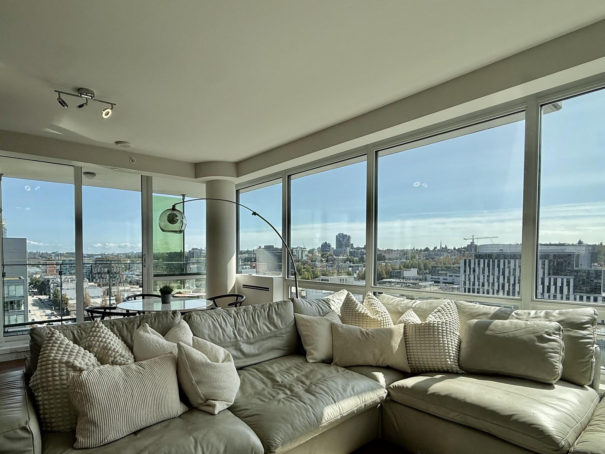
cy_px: 267
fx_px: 350
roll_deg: +0.5
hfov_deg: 81.2
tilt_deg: -1.6
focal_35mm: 20
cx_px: 257
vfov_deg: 65.5
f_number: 2.2
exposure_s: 1/1431
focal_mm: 2.22
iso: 50
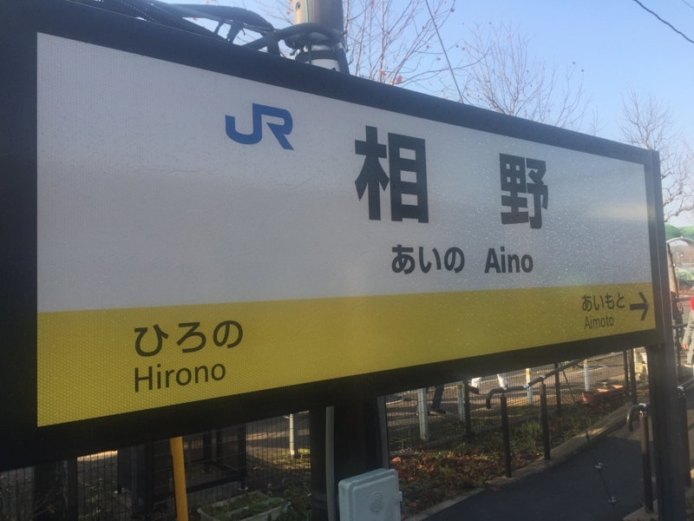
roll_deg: +2.0
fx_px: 581
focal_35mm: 29
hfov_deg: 61.7
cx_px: 347
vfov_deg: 48.2
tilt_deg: +2.8
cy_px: 260
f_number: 2.2
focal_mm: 4.15
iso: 32
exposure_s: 1/732
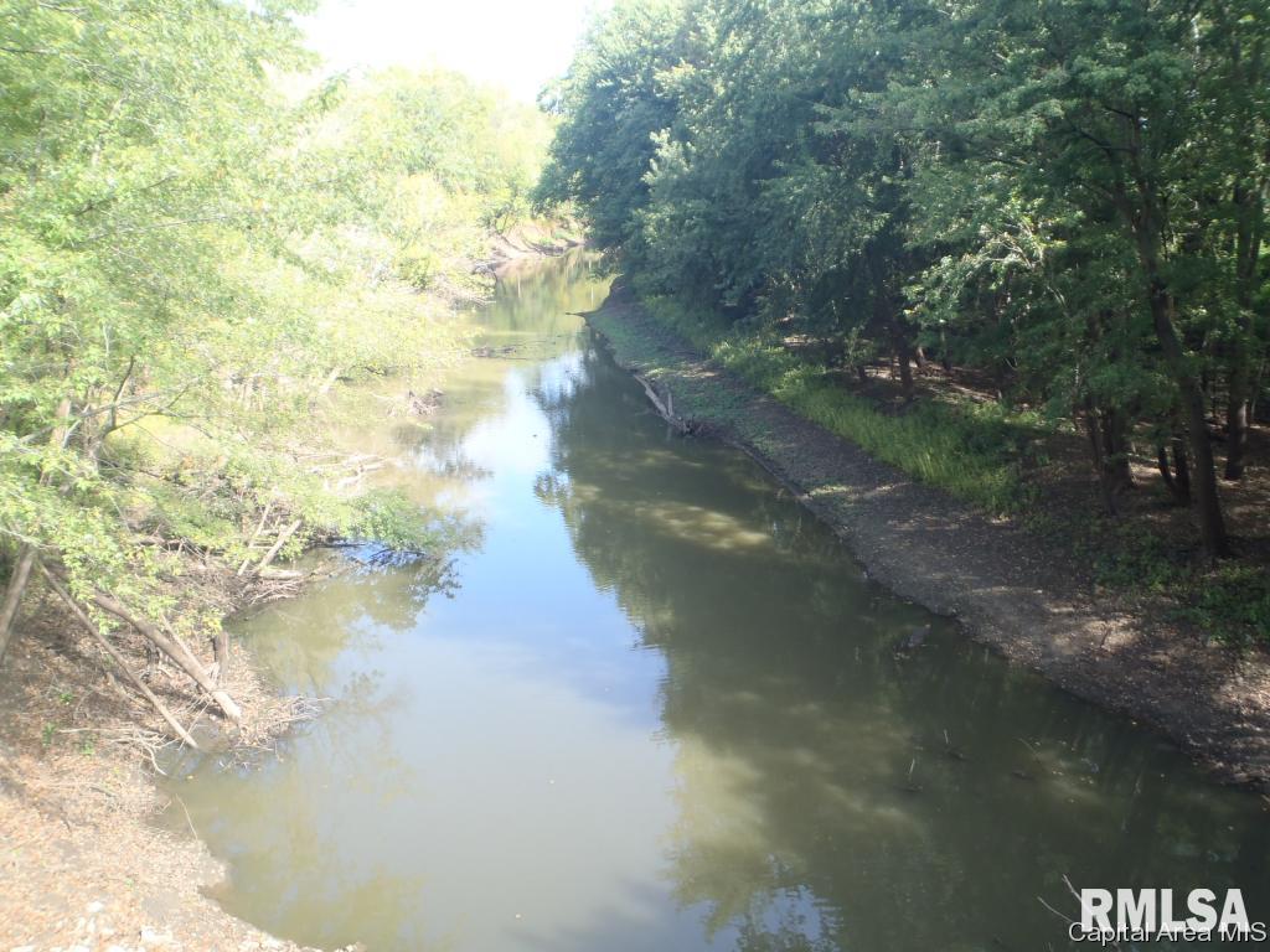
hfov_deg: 63.4
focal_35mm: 28
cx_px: 635
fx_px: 1027
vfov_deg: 49.7
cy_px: 476
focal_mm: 5
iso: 80
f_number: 3.5
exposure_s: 1/80
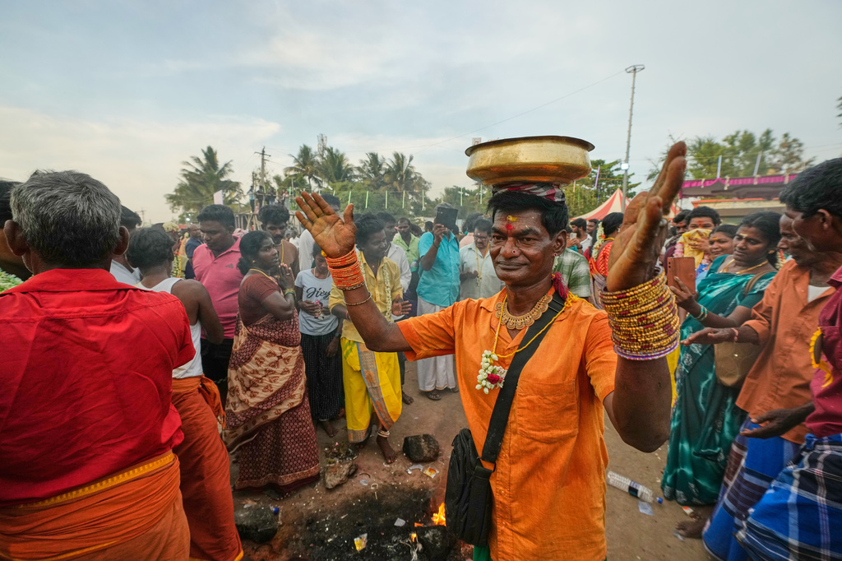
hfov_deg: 96.8
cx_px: 421
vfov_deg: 73.7
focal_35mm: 16
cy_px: 280
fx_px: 374
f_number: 5
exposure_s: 1/800
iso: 640
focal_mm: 16
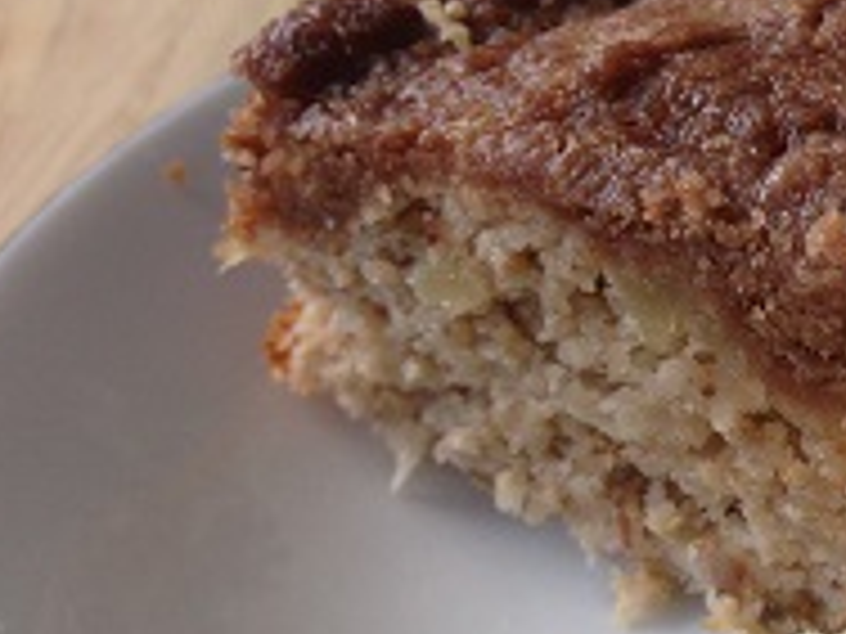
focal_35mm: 86
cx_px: 1071
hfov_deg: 20.9
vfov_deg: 17.2
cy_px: 252
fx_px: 2102
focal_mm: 4.13
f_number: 2.4
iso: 50
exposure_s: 1/214
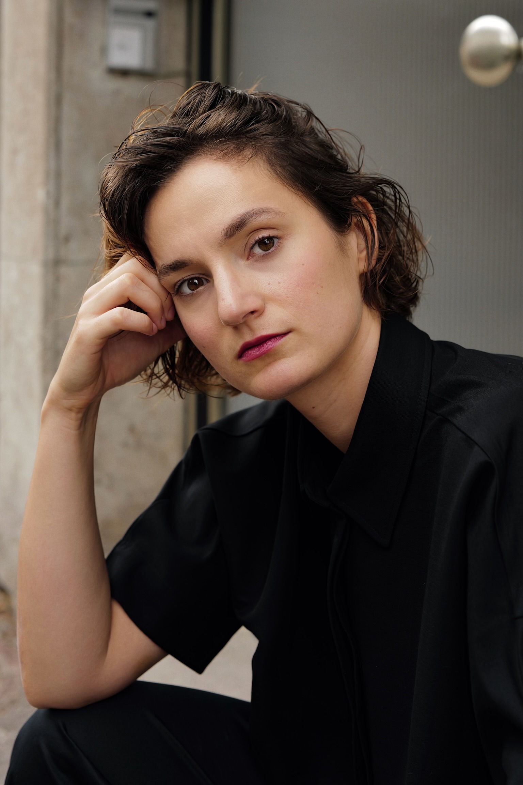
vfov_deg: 45.4
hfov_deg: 31.2
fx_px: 937
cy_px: 392
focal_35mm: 43
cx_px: 262
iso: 100
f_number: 3.5
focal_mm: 43
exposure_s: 1/160
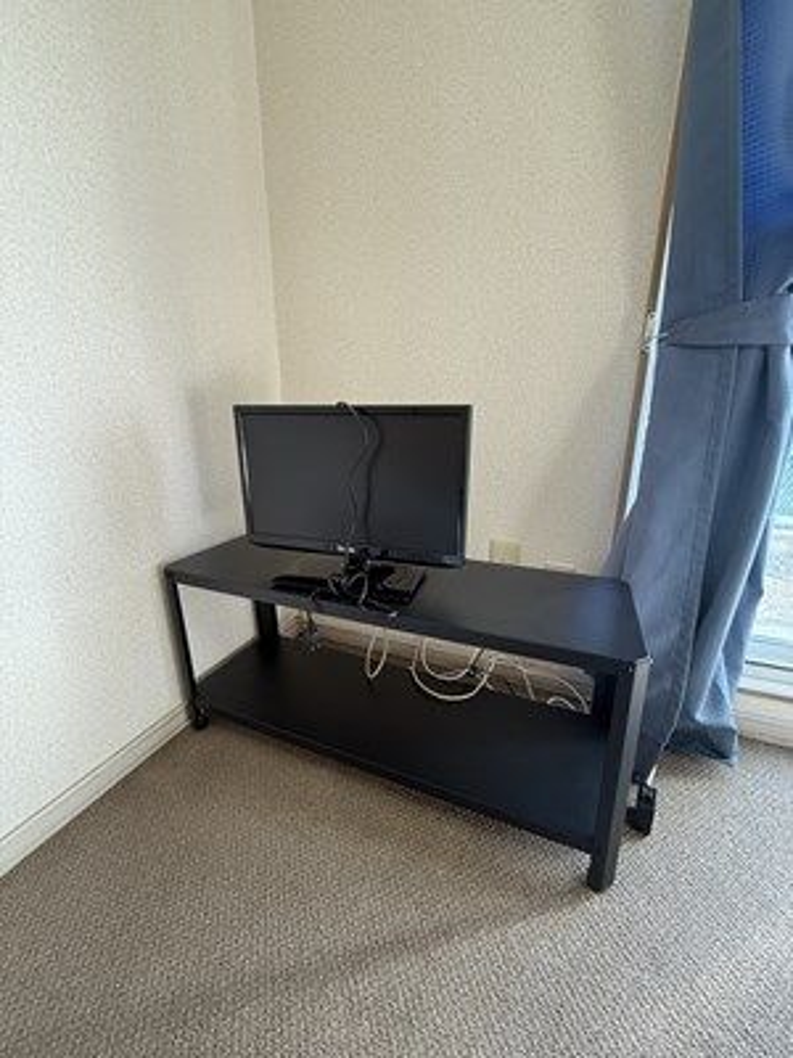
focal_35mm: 14
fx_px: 428
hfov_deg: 85.7
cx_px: 396
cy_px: 529
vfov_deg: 102.1
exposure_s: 1/100
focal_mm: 2.22
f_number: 2.2
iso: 160
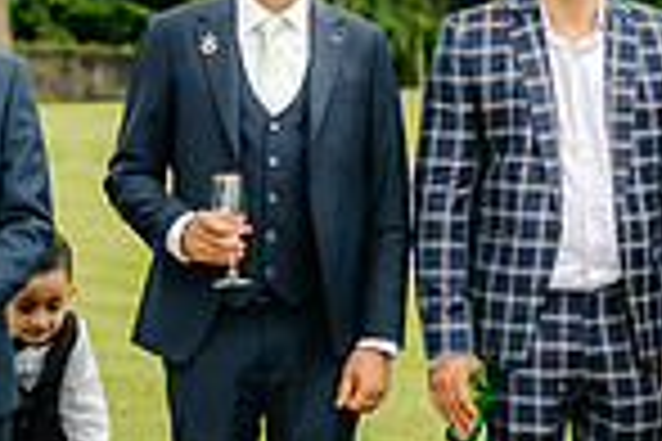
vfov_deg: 9.9
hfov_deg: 14.5
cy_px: 110
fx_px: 2537
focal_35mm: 138
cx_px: 748
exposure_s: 1/800
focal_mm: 35
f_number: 2
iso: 100
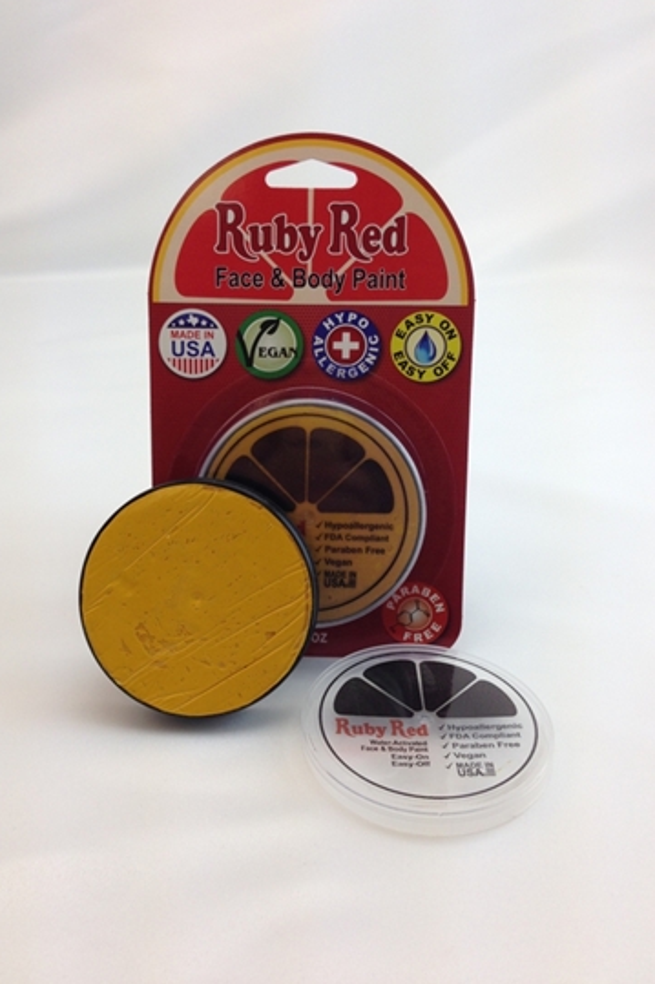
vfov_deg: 54.4
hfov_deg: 37.8
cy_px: 486
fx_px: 956
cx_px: 316
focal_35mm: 35
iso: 50
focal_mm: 4.12
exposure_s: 1/167
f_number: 2.4
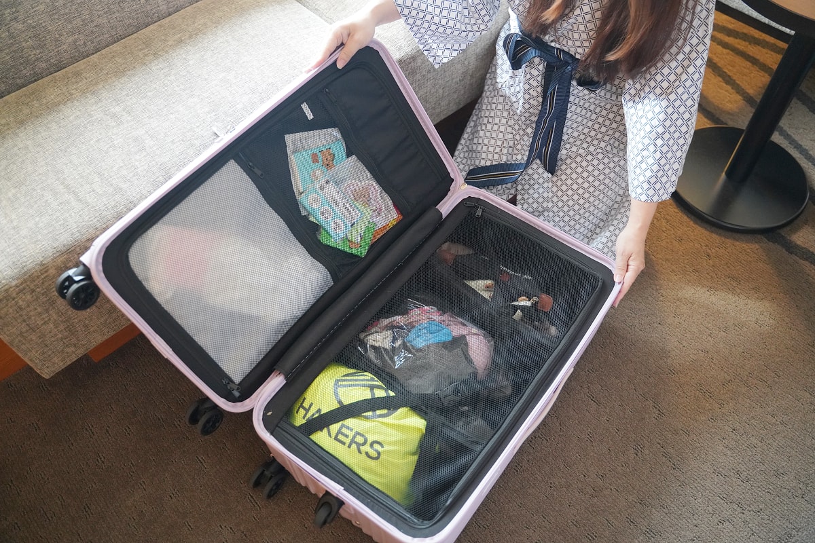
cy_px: 272
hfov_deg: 65.5
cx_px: 408
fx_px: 634
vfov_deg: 46.4
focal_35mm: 28
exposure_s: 1/160
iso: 4000
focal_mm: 28
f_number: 2.8
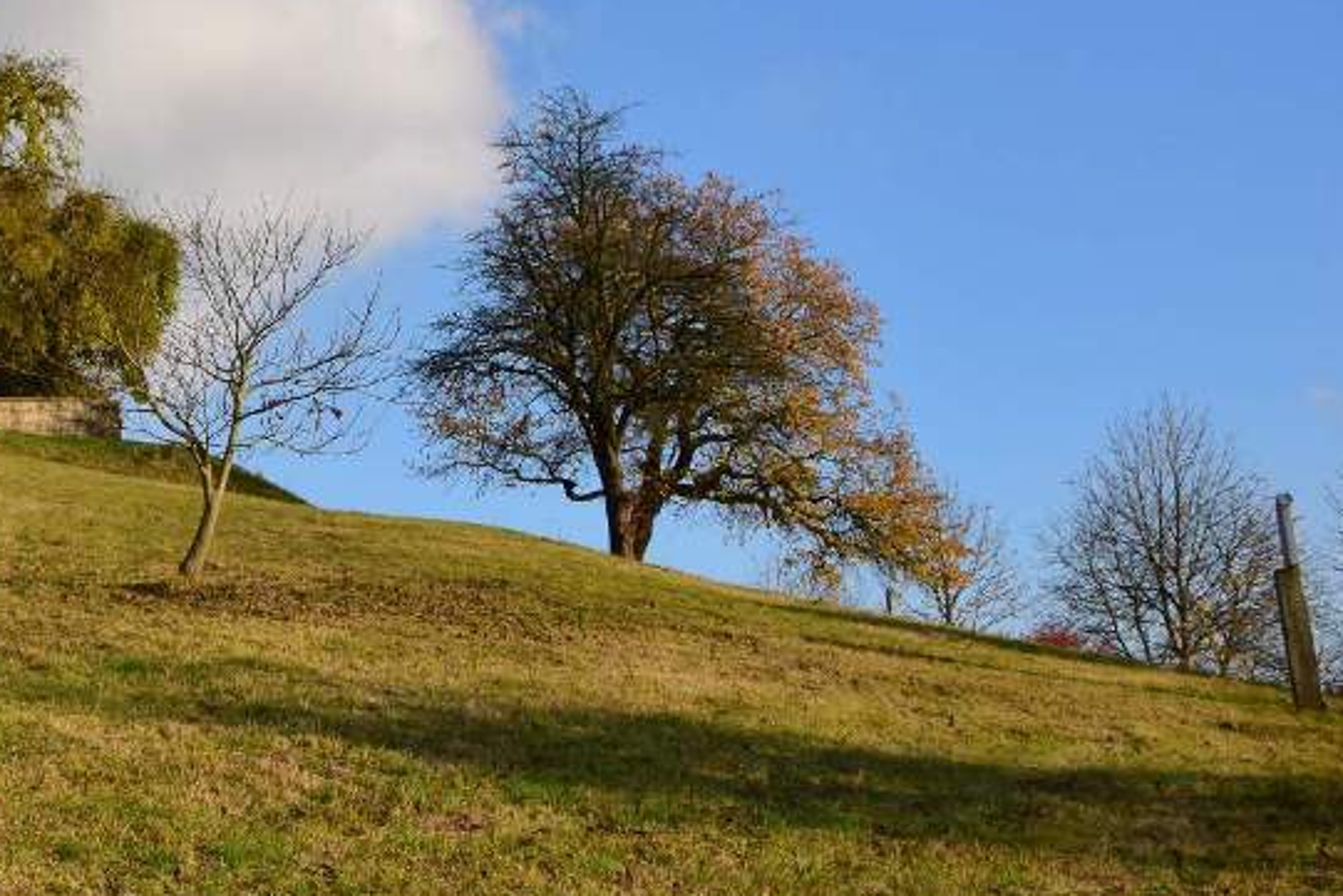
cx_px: -35
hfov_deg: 28.0
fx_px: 2502
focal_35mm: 67
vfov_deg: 20.3
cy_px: 328
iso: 400
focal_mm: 21
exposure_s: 1/250
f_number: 16
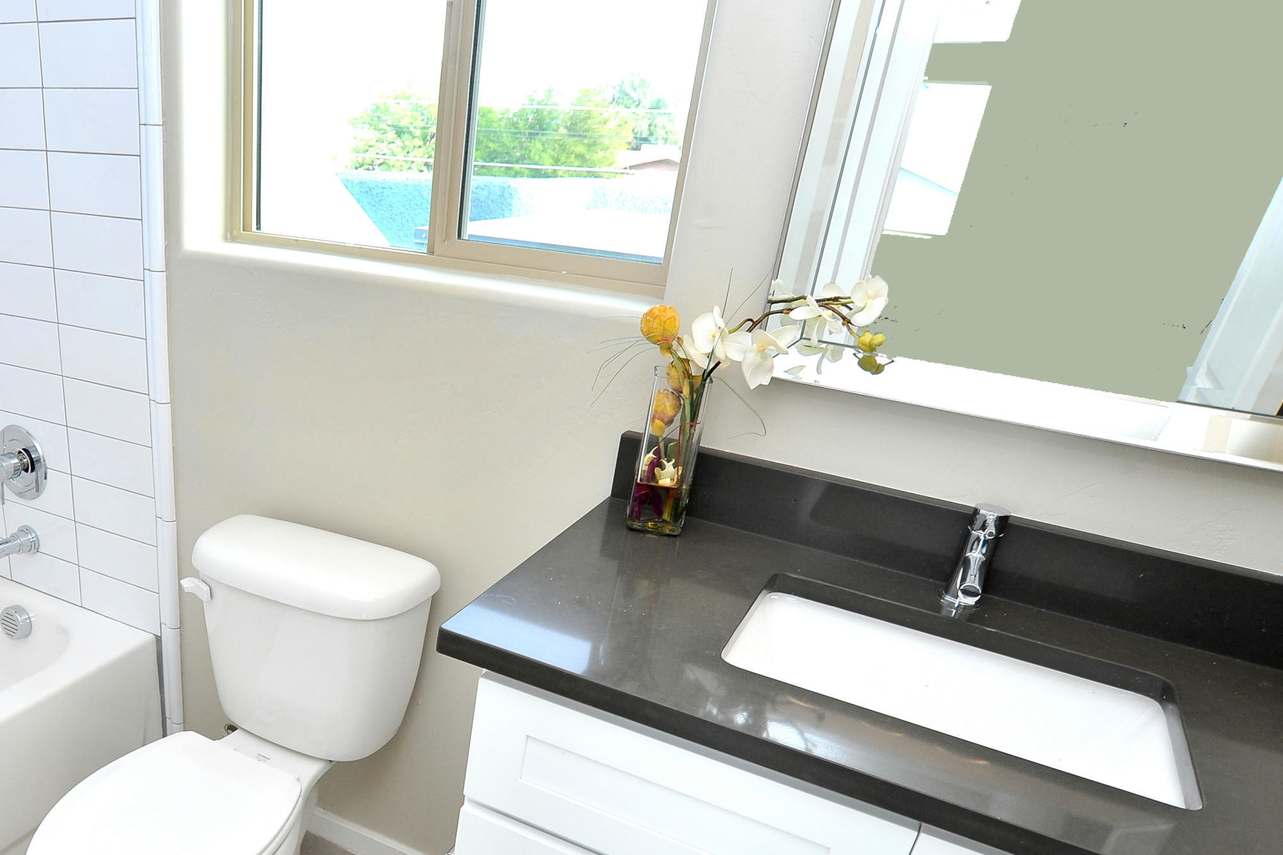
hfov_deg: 64.1
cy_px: 620
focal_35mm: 27
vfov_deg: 46.5
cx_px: 351
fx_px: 962
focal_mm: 18
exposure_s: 1/40
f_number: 9
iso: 640
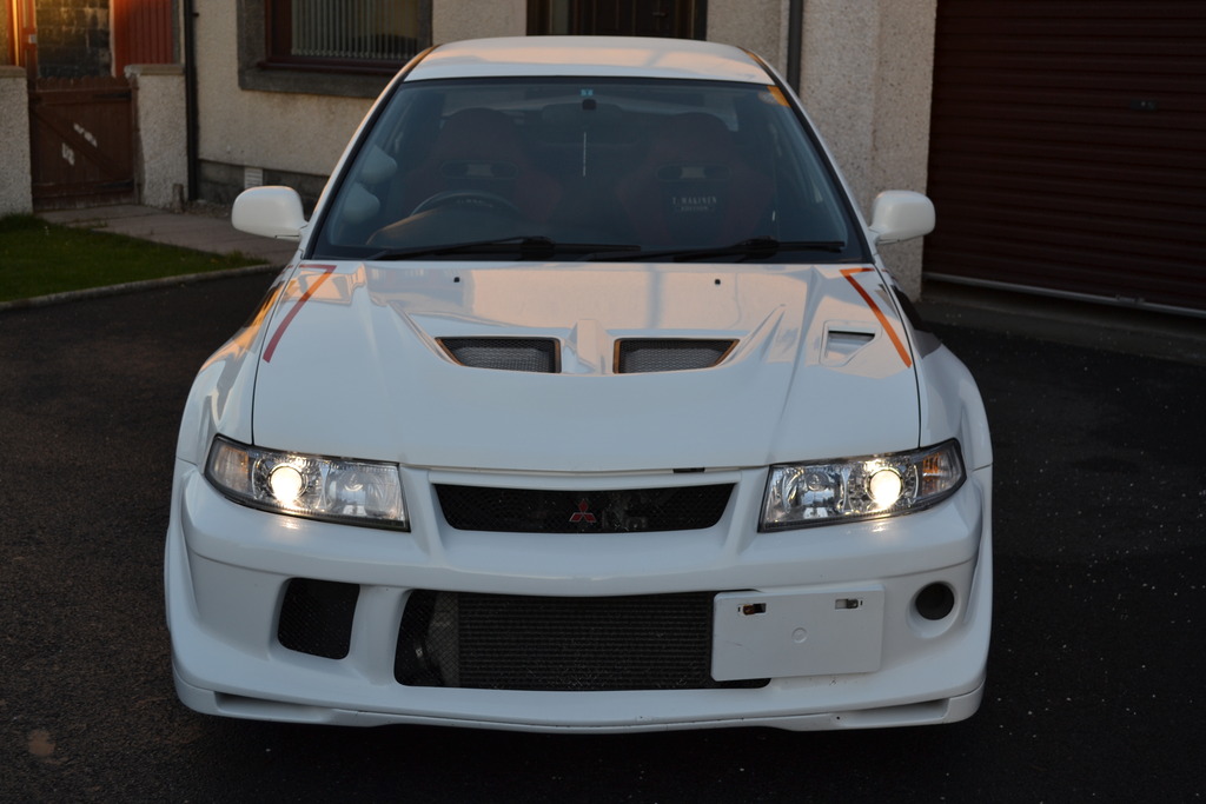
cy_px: 402
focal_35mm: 51
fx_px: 1709
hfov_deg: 38.9
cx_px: 603
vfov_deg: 26.5
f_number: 5.6
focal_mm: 34
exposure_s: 1/125
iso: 140
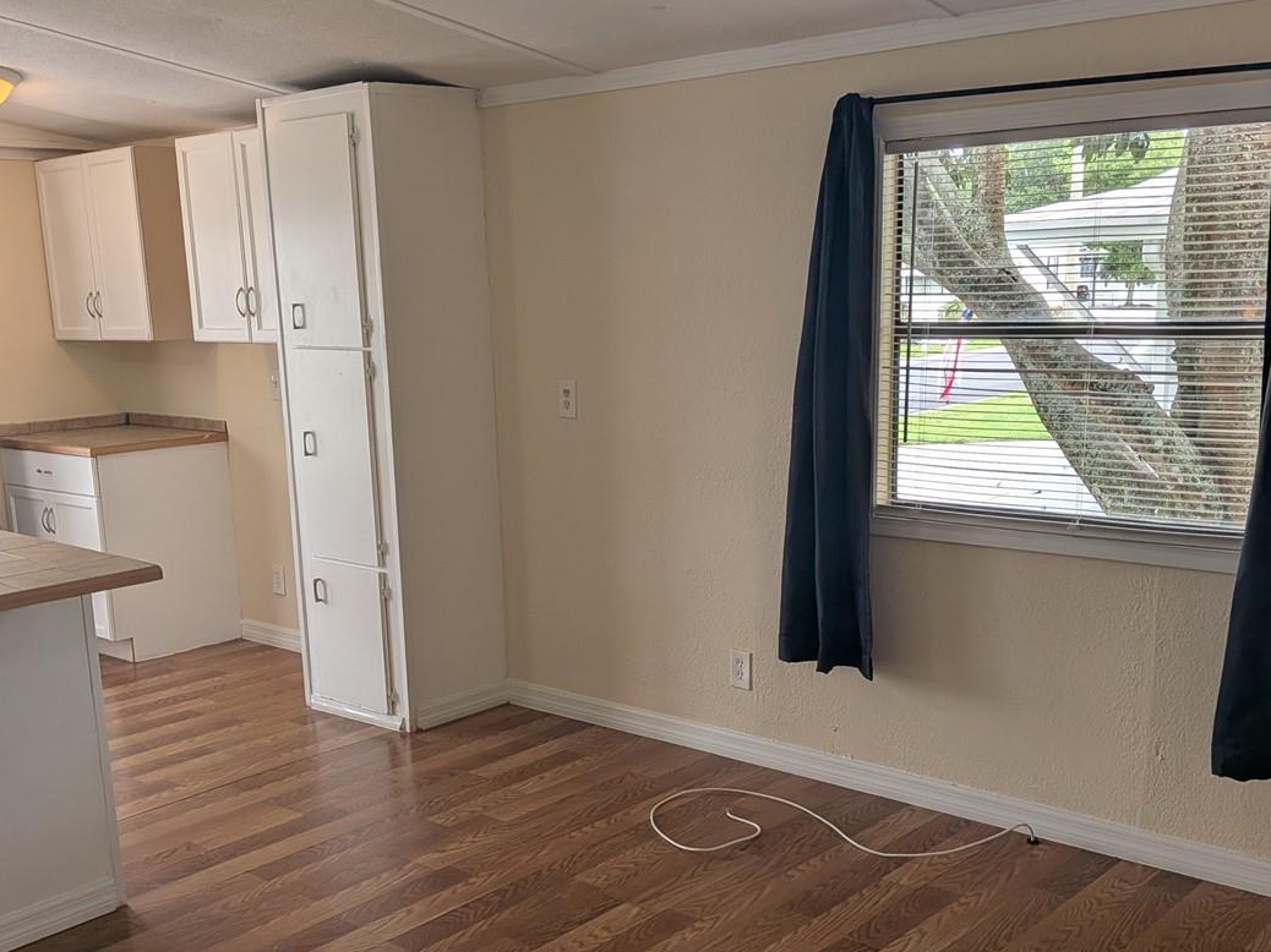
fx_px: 1358
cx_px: 626
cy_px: 589
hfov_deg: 50.1
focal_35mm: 37
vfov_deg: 38.4
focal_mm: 4.53
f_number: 1.7
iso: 25
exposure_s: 1/142
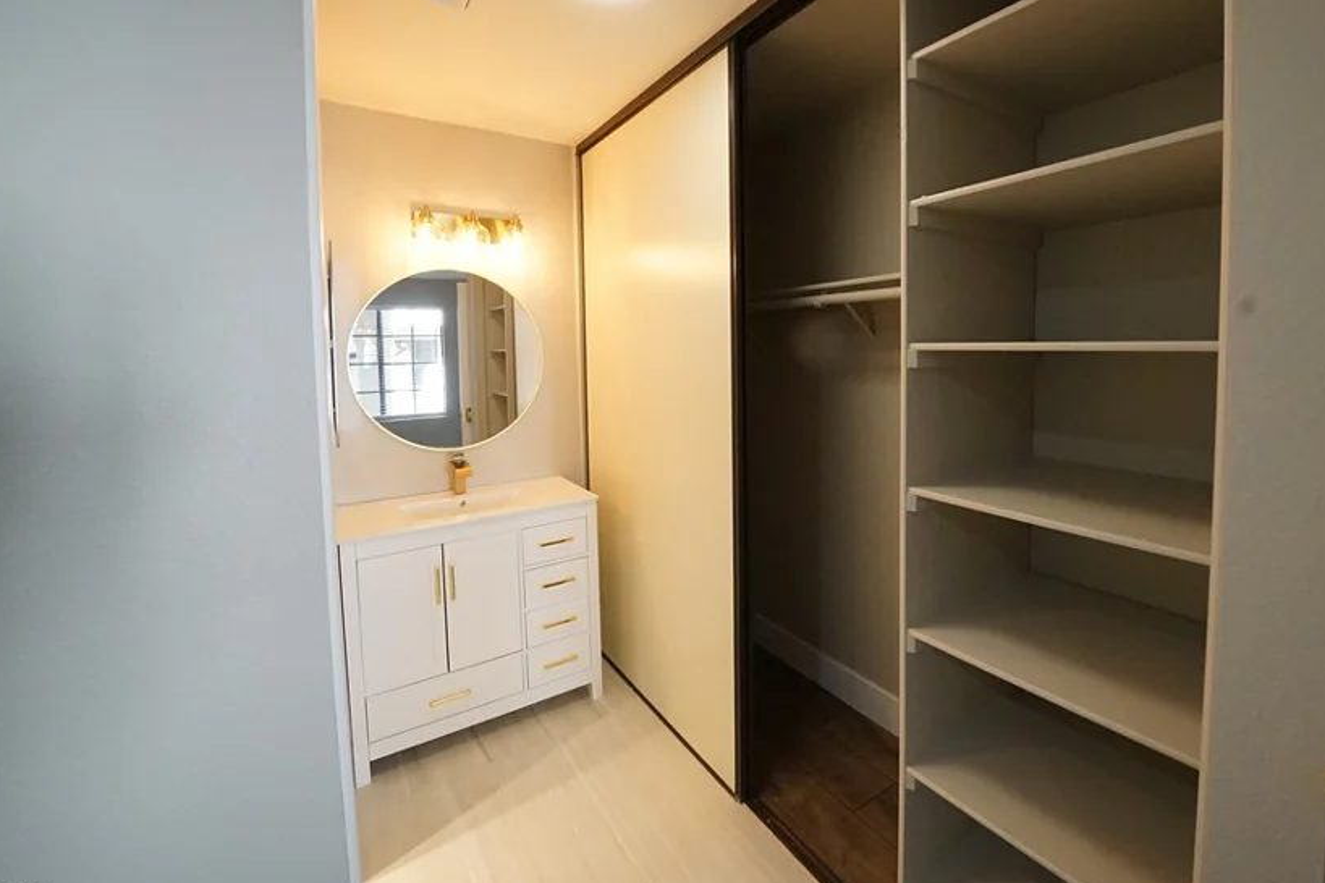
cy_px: 371
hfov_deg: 100.2
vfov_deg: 76.8
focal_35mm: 15
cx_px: 715
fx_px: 552
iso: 5000
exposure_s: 1/200
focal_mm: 12
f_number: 7.1
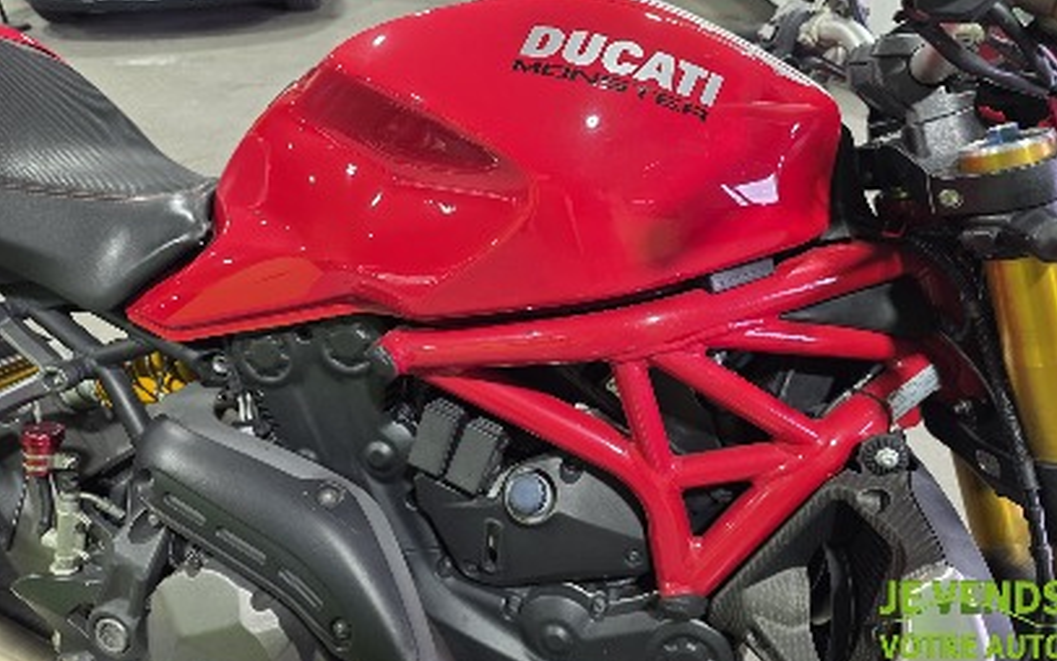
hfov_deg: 72.5
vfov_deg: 49.1
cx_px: 539
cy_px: 273
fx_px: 720
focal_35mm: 25
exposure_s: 1/100
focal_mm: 6.25
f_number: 1.7
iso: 125
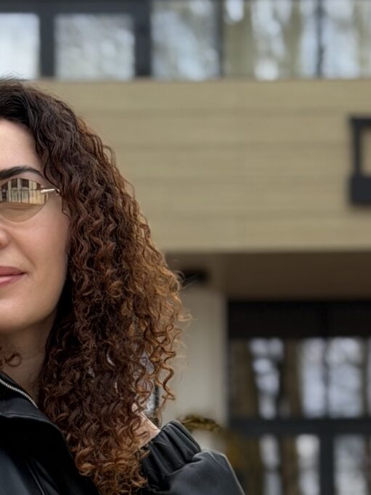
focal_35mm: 181
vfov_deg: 10.4
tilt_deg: +2.0
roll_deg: +0.5
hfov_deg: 8.2
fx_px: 2587
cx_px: 58
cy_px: 833
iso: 64
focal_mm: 6.76
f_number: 1.78
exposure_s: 1/641
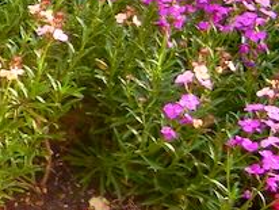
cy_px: -39
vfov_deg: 9.8
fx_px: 1202
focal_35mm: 149
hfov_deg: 11.4
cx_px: -349
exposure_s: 1/153
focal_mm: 5.4
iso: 160
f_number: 3.5
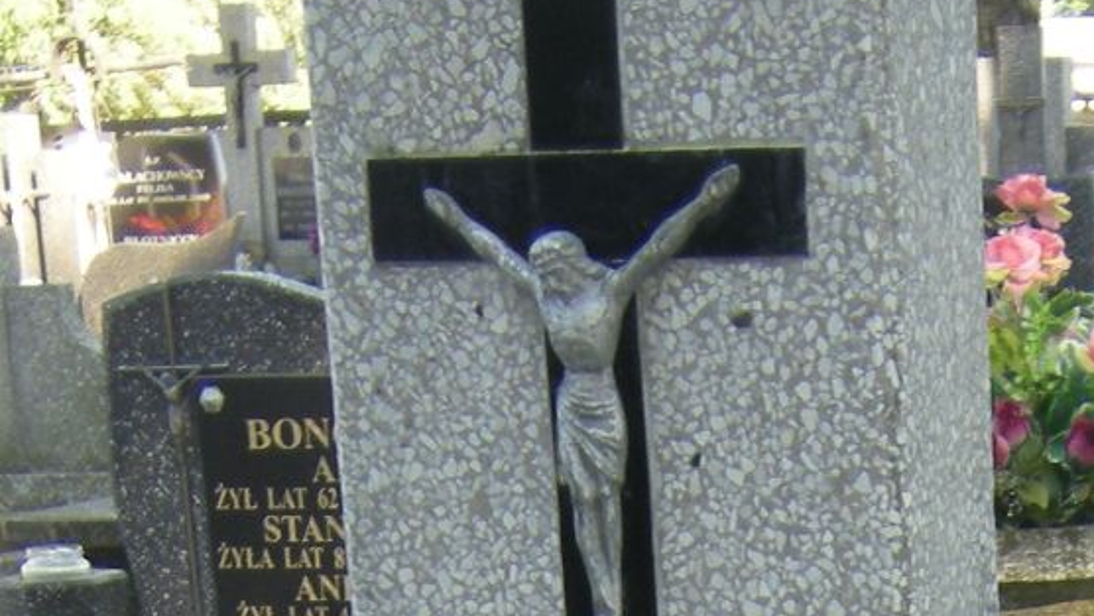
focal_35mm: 118
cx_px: 994
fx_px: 3424
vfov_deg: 9.0
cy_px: 1632
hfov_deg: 17.9
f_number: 2.9
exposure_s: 1/55.2
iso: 64
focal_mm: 5.3
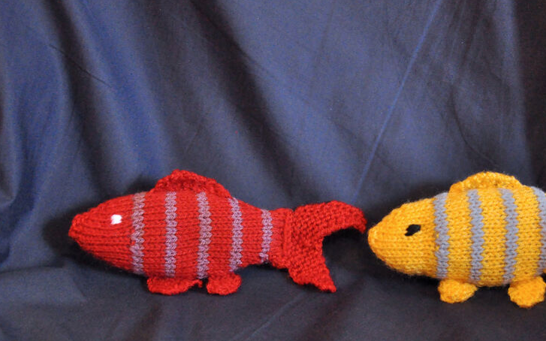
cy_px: 227
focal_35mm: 57
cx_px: 376
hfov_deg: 35.2
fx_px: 848
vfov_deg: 22.6
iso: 3200
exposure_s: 1/60
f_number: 4
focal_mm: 26
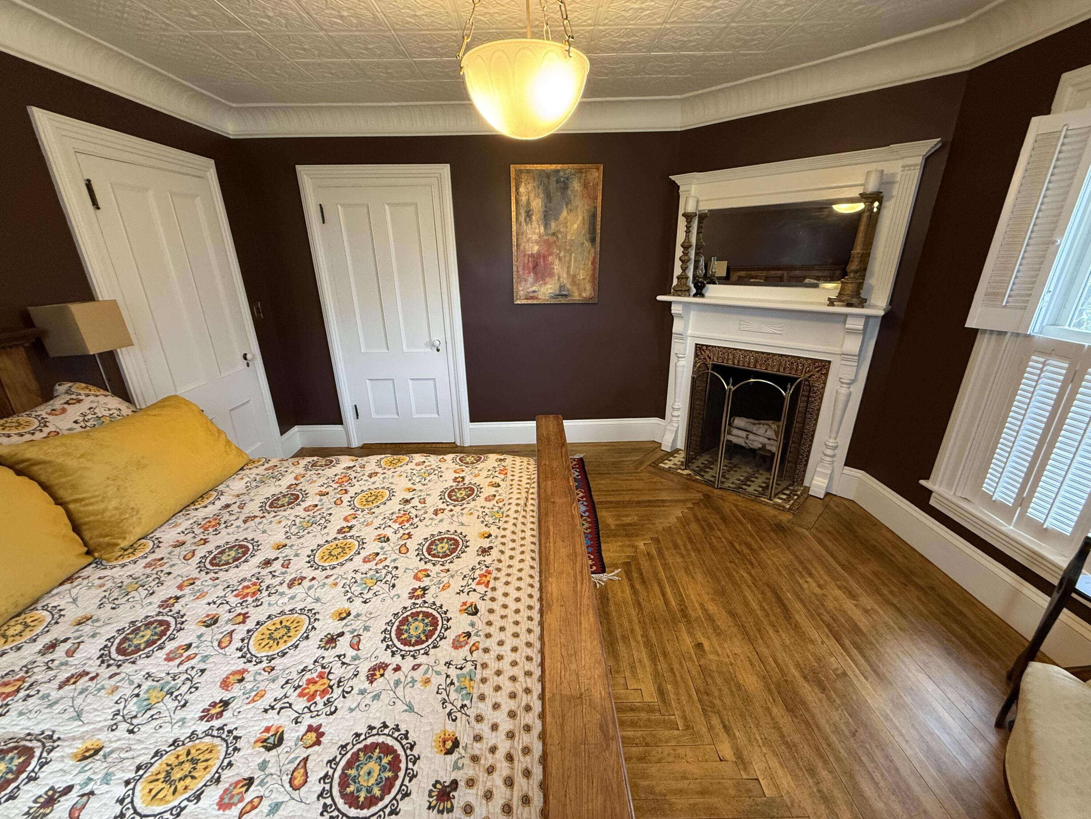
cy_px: 410
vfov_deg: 85.7
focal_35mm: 14
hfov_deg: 102.1
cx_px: 546
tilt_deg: -19.4
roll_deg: +0.7
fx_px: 441
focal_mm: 2.22
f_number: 2.2
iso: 320
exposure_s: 1/60
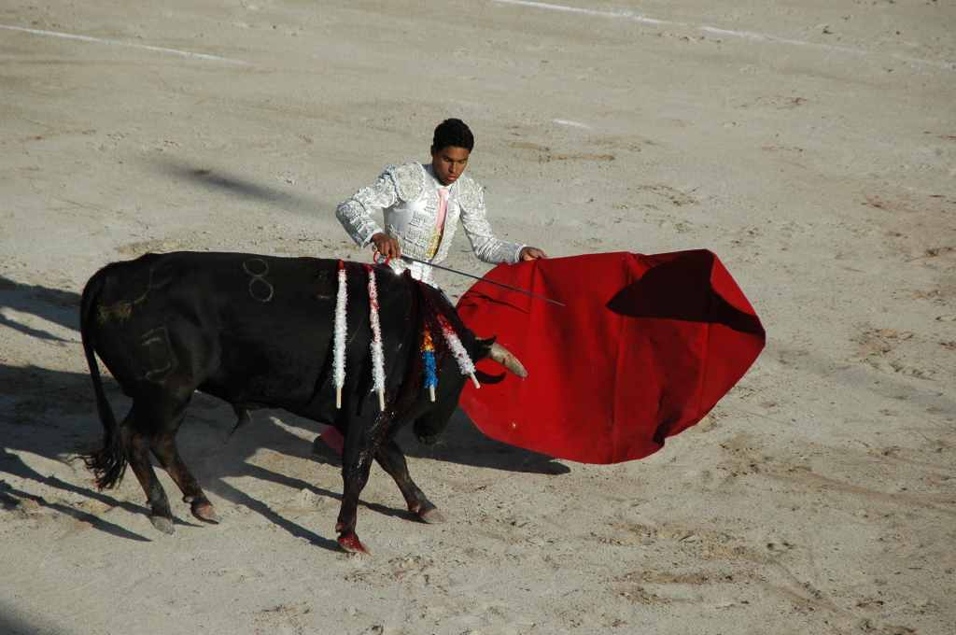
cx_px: 478
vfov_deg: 4.6
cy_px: 318
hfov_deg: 6.9
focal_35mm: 300
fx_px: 7956
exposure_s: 1/2000
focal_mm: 200
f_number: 6.3
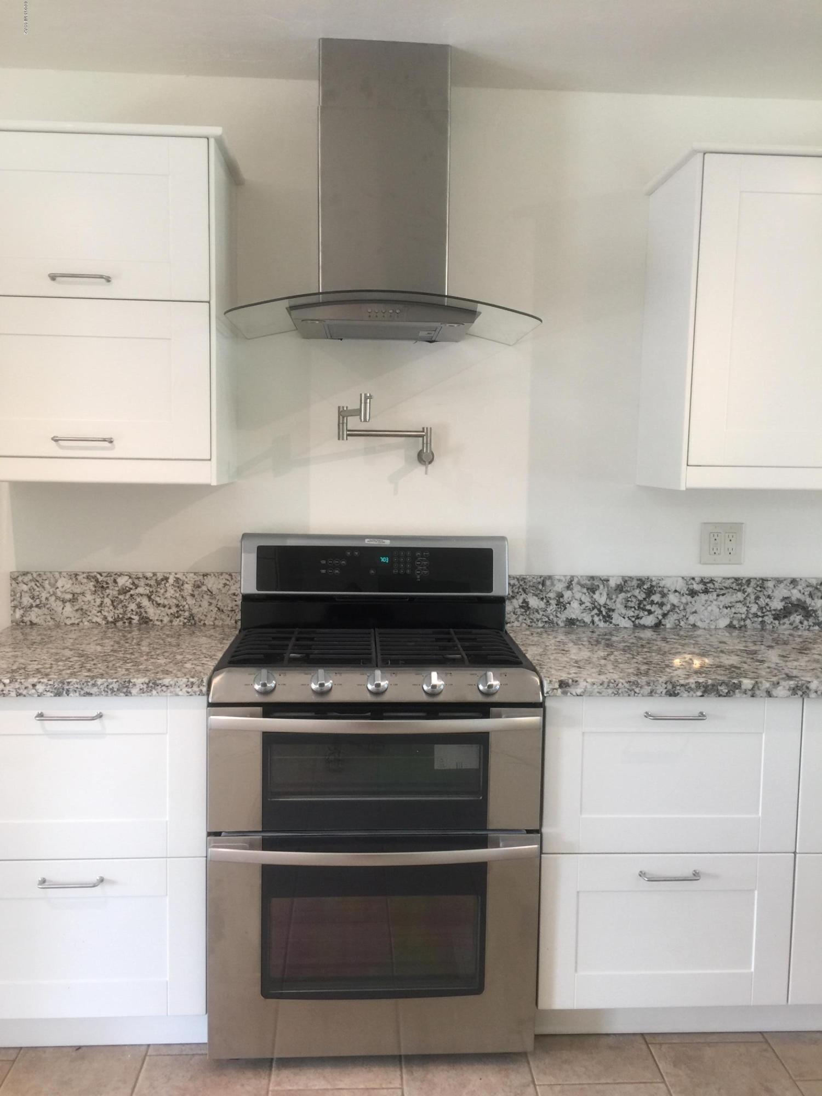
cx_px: 411
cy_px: 548
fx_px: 918
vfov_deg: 61.7
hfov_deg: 48.2
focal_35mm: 29
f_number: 2.2
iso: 32
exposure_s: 1/40
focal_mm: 4.15
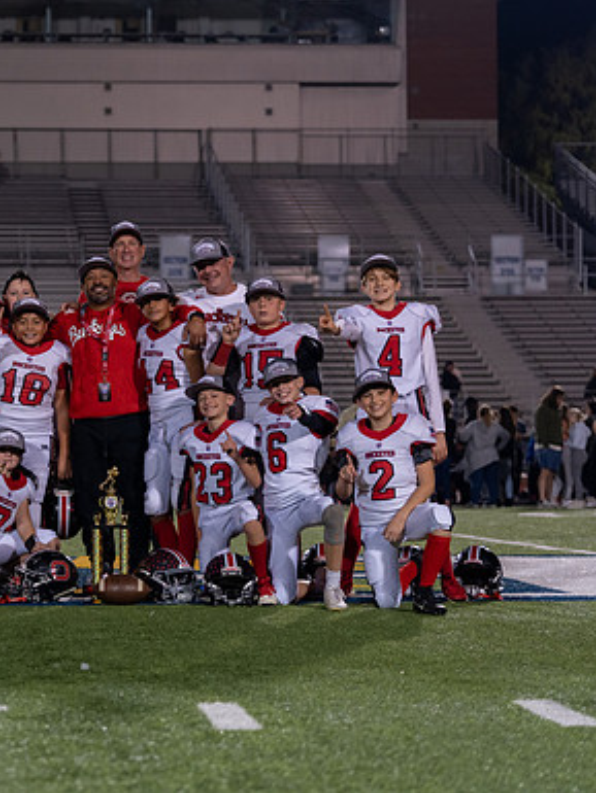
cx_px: 62
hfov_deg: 14.2
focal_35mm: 103
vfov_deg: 19.1
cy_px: 396
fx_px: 2363
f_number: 2.8
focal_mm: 70
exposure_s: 1/320
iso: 1000
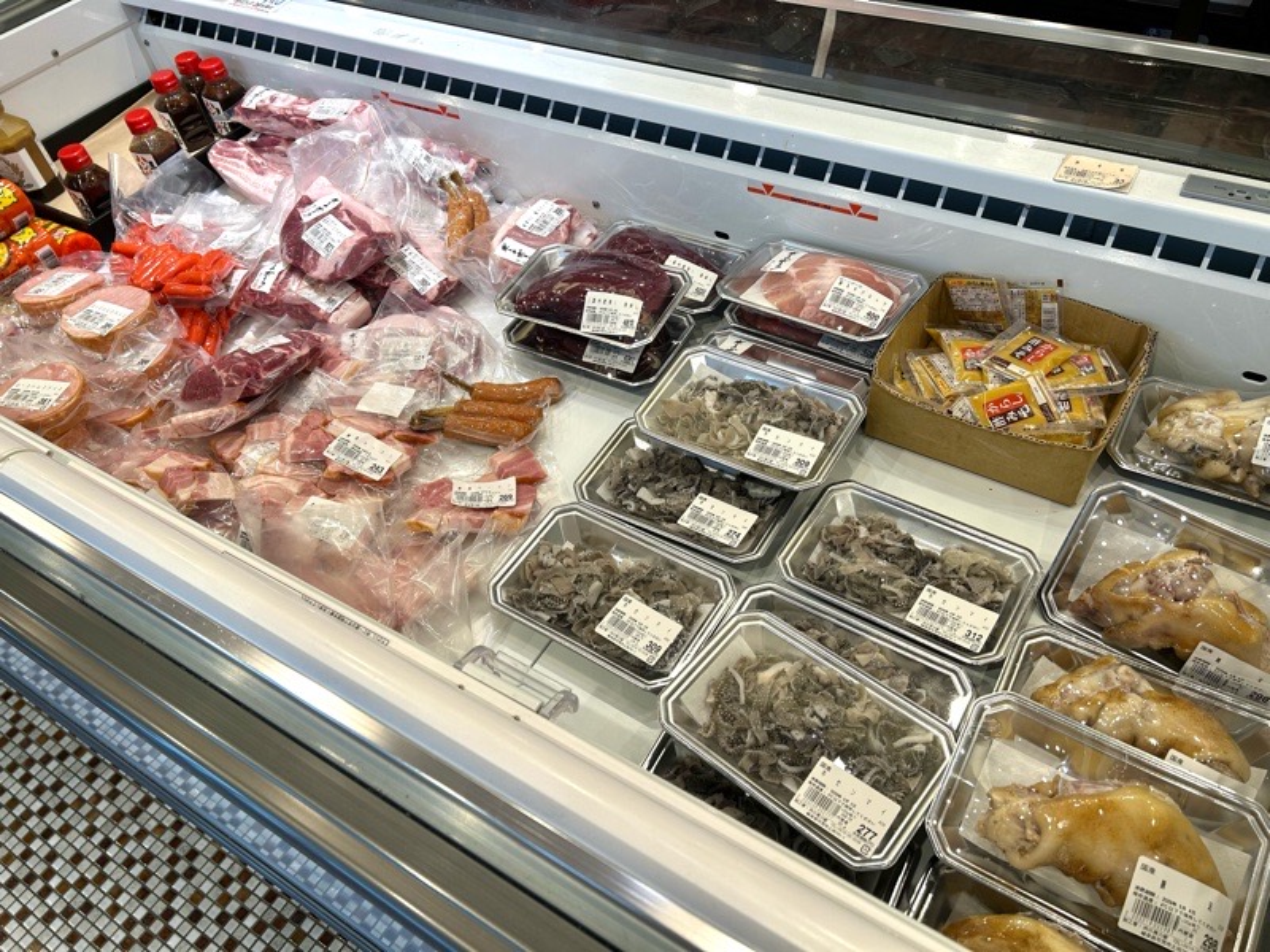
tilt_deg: -48.1
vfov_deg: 53.1
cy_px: 476
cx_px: 635
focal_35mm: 26
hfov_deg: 67.3
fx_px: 954
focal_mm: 5.7
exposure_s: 1/155
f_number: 1.5
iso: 40
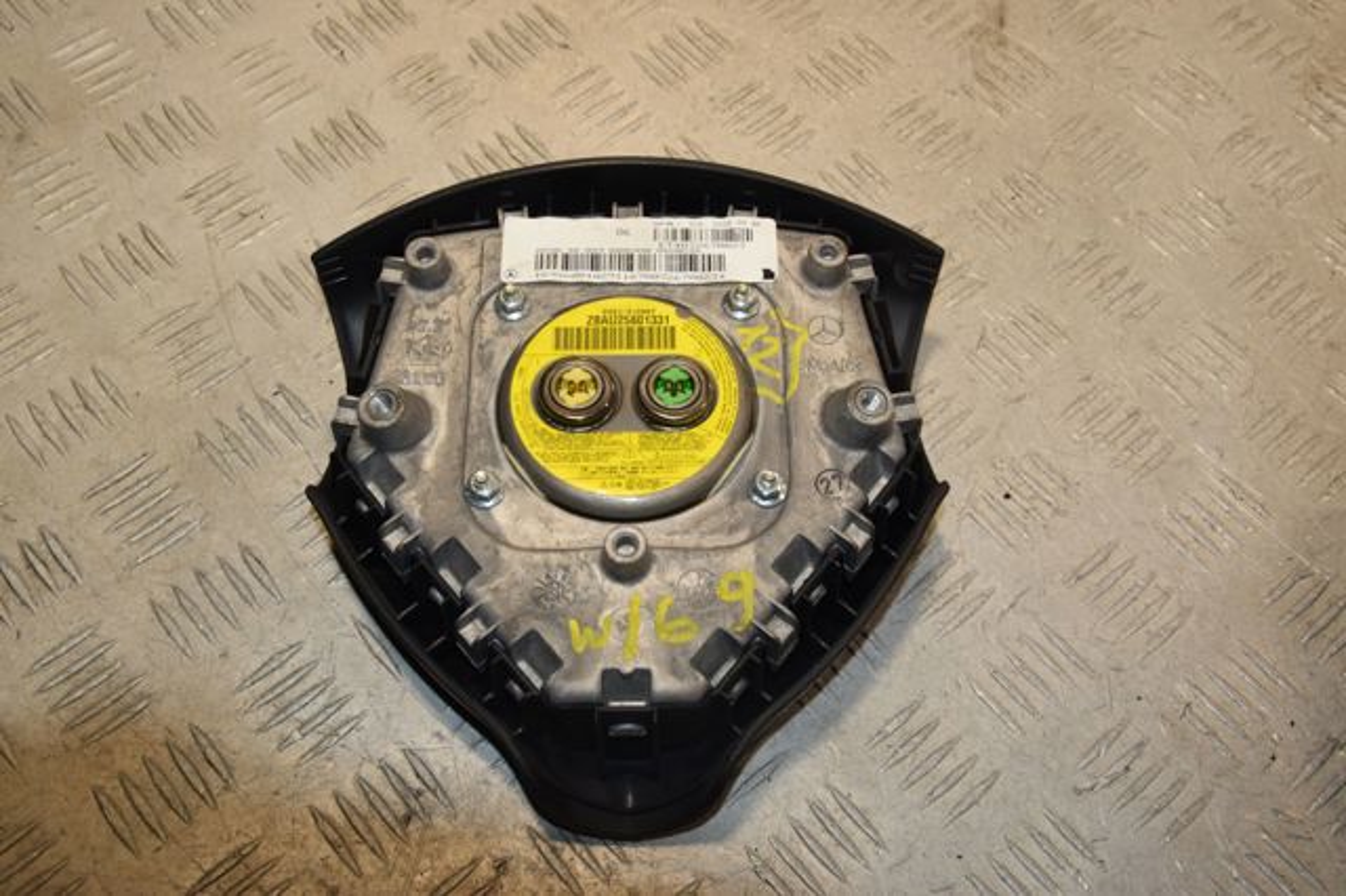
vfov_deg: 31.9
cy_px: 448
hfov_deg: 46.4
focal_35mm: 42
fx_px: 1569
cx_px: 673
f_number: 10
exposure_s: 1/200
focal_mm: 28
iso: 800
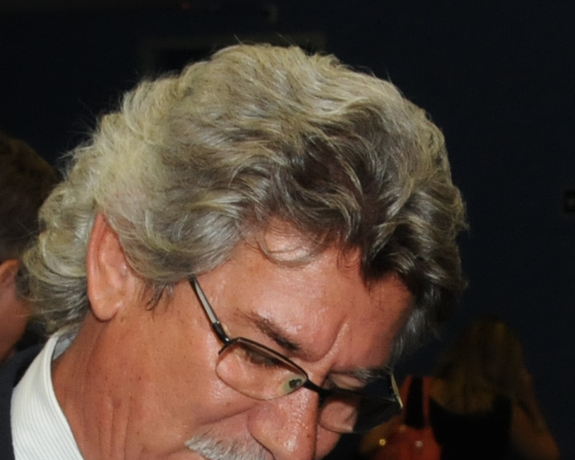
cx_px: 303
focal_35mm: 220
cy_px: 627
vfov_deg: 6.9
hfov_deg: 8.8
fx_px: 3745
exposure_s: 1/80
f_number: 10
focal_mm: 35
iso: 1000
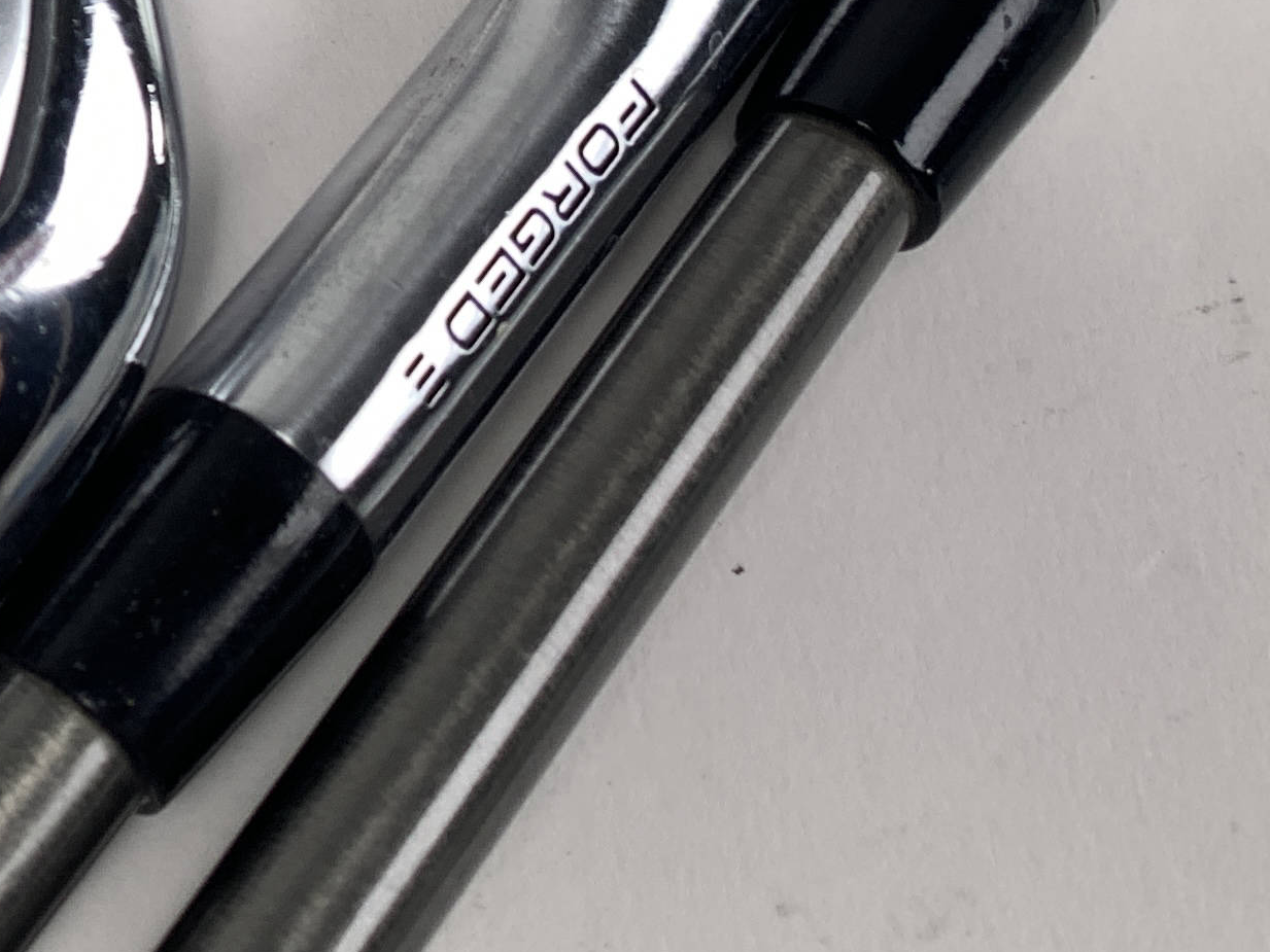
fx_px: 3119
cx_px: -394
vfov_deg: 16.4
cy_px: -285
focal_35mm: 85
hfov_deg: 20.9
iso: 25
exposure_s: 1/154
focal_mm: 4.25
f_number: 1.8
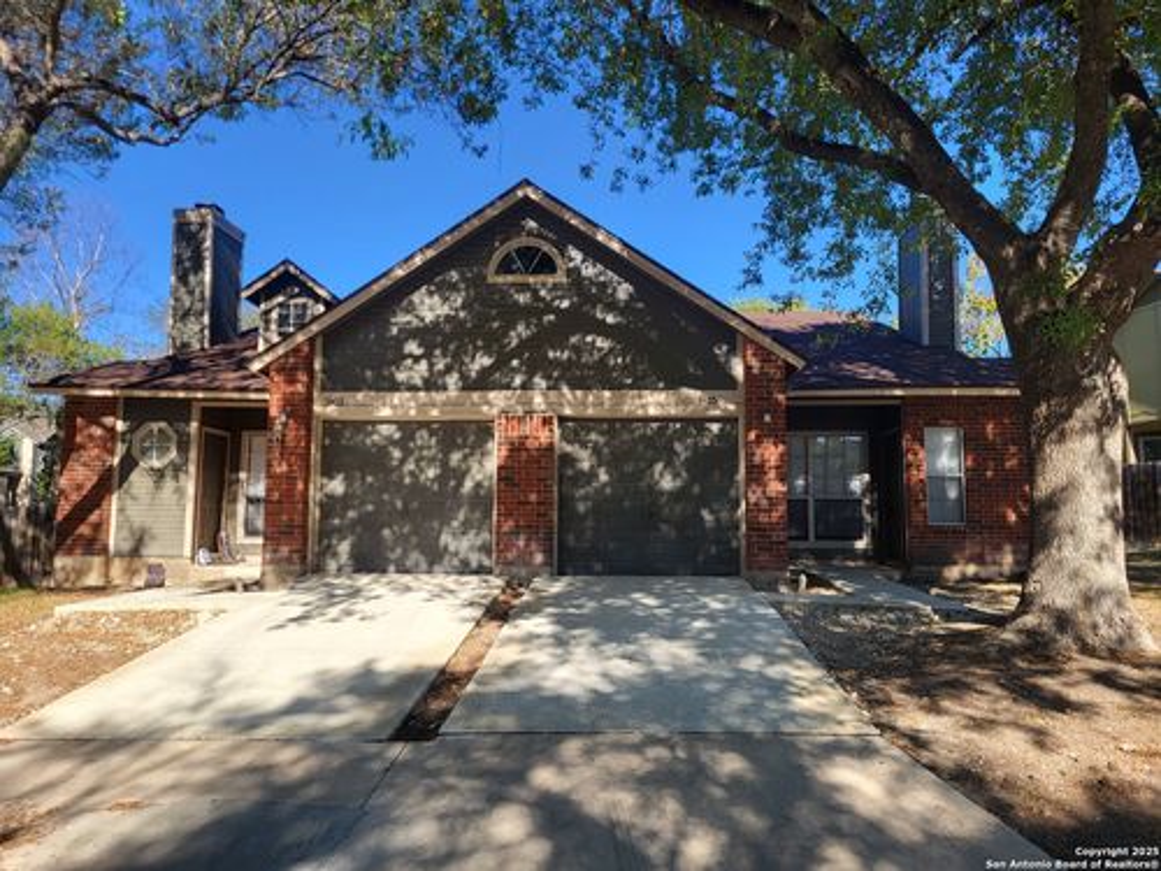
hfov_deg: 67.3
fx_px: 872
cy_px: 436
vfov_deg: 53.1
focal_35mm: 26
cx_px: 580
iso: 40
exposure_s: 1/981
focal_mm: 5.4
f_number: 1.8
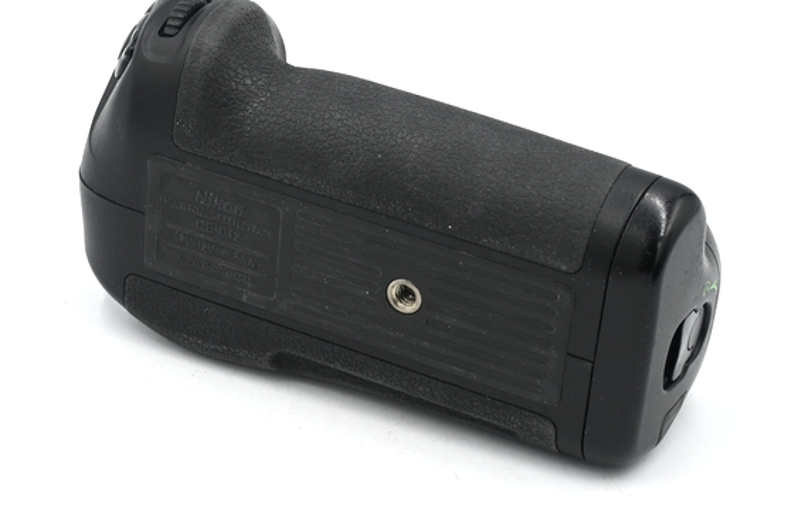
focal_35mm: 72
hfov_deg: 28.1
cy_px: 235
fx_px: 1595
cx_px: 415
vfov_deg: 18.9
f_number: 10
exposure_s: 1/80
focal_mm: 36
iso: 200
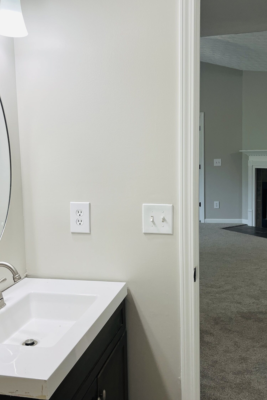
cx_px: 137
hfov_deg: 35.9
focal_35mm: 37
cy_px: 199
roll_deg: +2.3
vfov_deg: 51.9
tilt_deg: -7.7
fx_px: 412
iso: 64
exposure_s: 1/120
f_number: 1.6
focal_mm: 5.1
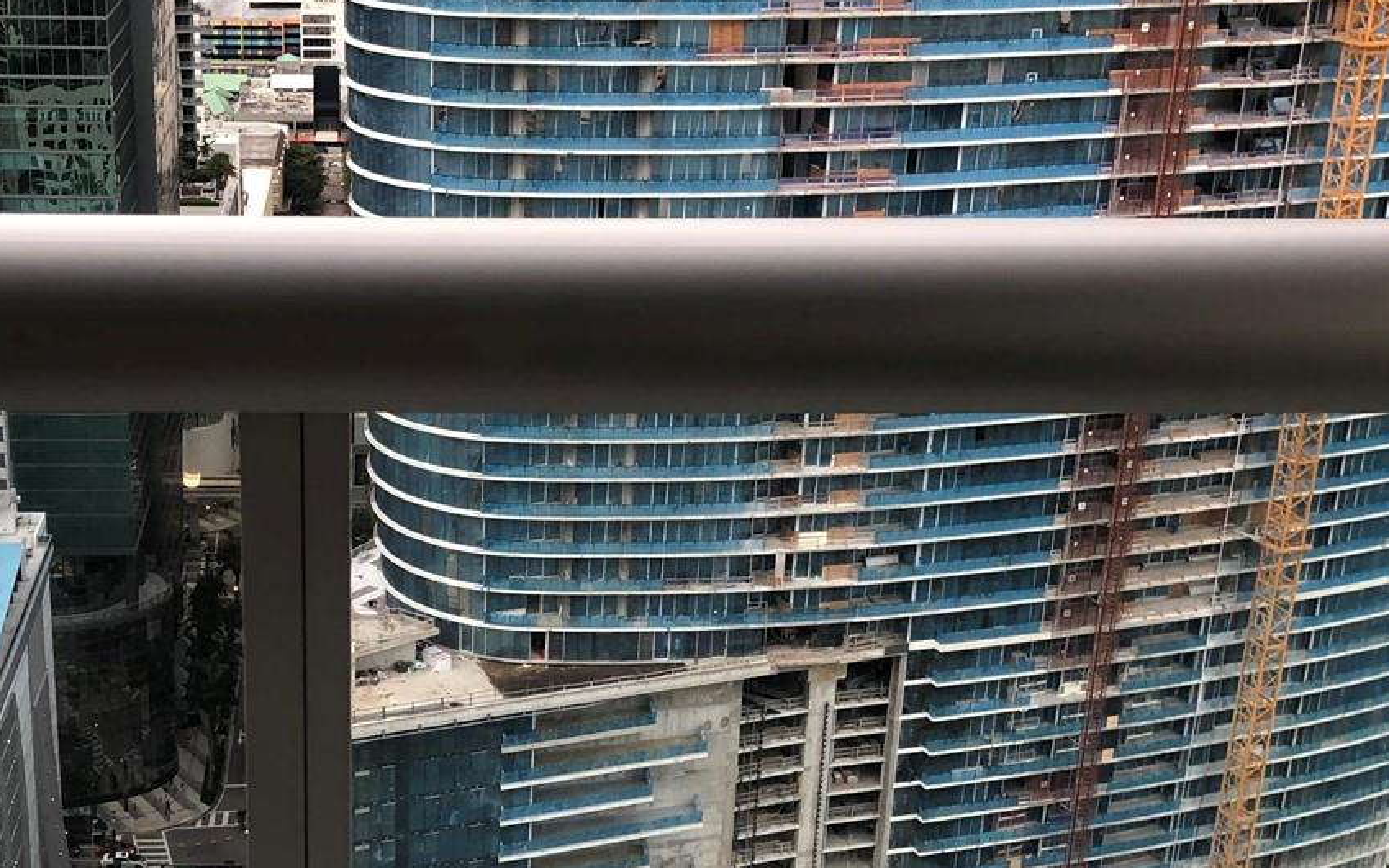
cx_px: 439
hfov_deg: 35.8
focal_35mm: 56
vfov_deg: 23.1
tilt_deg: -20.8
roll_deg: -0.3
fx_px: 2120
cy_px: 544
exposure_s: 1/40
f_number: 1.8
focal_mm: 4
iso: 25
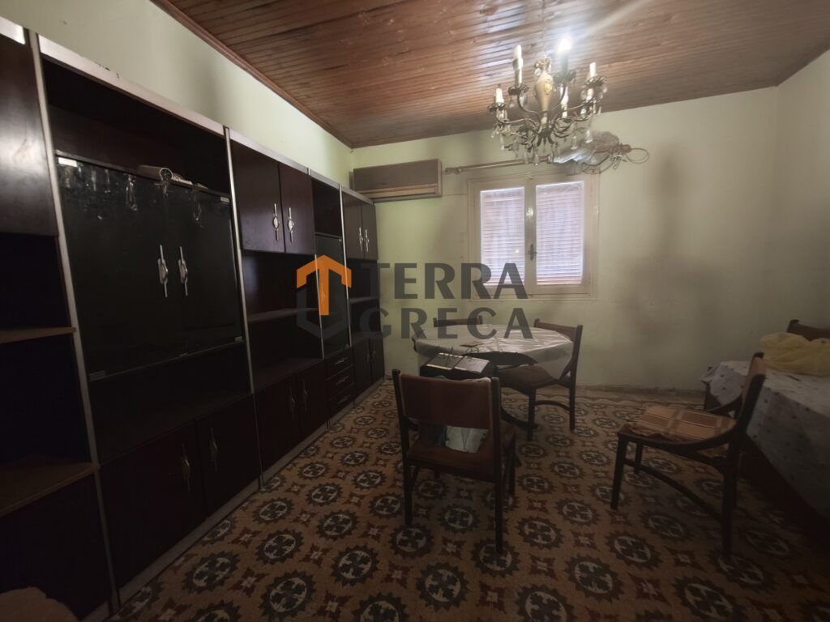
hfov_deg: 102.1
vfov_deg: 85.7
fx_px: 336
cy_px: 311
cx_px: 415
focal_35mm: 14
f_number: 2.2
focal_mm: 2.16
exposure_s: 1/16.7
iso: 8000
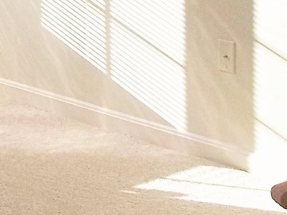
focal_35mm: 142
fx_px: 1177
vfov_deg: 10.1
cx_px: -141
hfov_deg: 13.2
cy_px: -113
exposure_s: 1/80
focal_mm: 5.7
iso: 80
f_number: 8.8
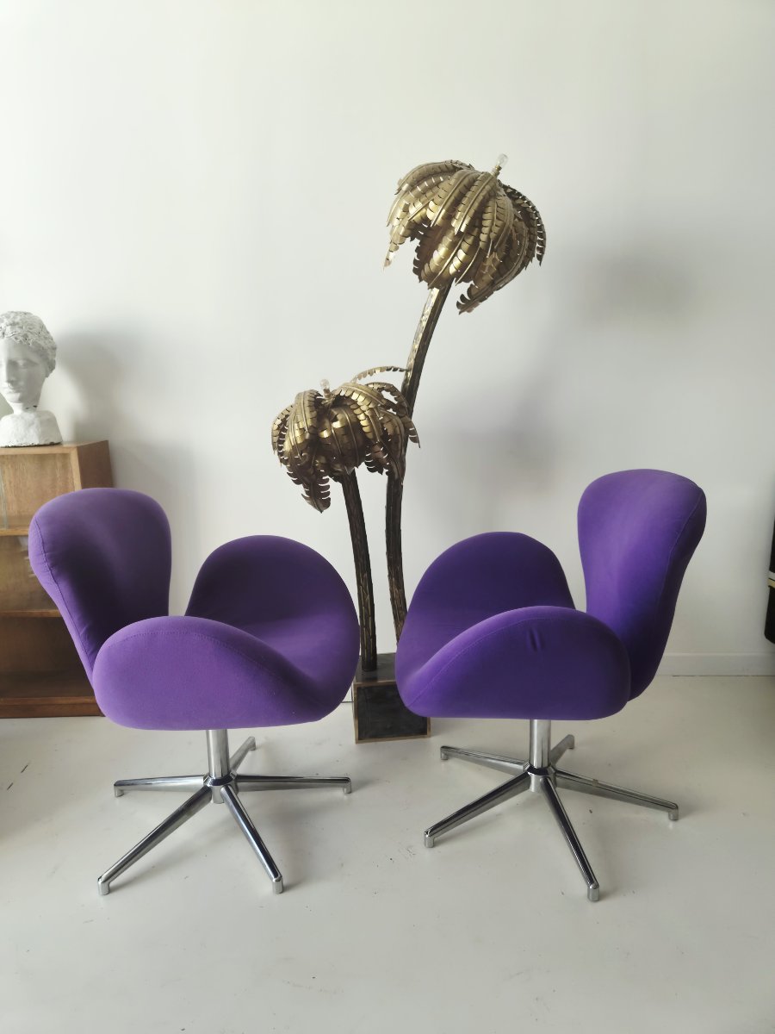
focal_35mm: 23
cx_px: 388
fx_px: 687
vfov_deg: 73.9
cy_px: 517
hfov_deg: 58.9
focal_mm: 5.4
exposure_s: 1/180
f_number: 1.8
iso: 32
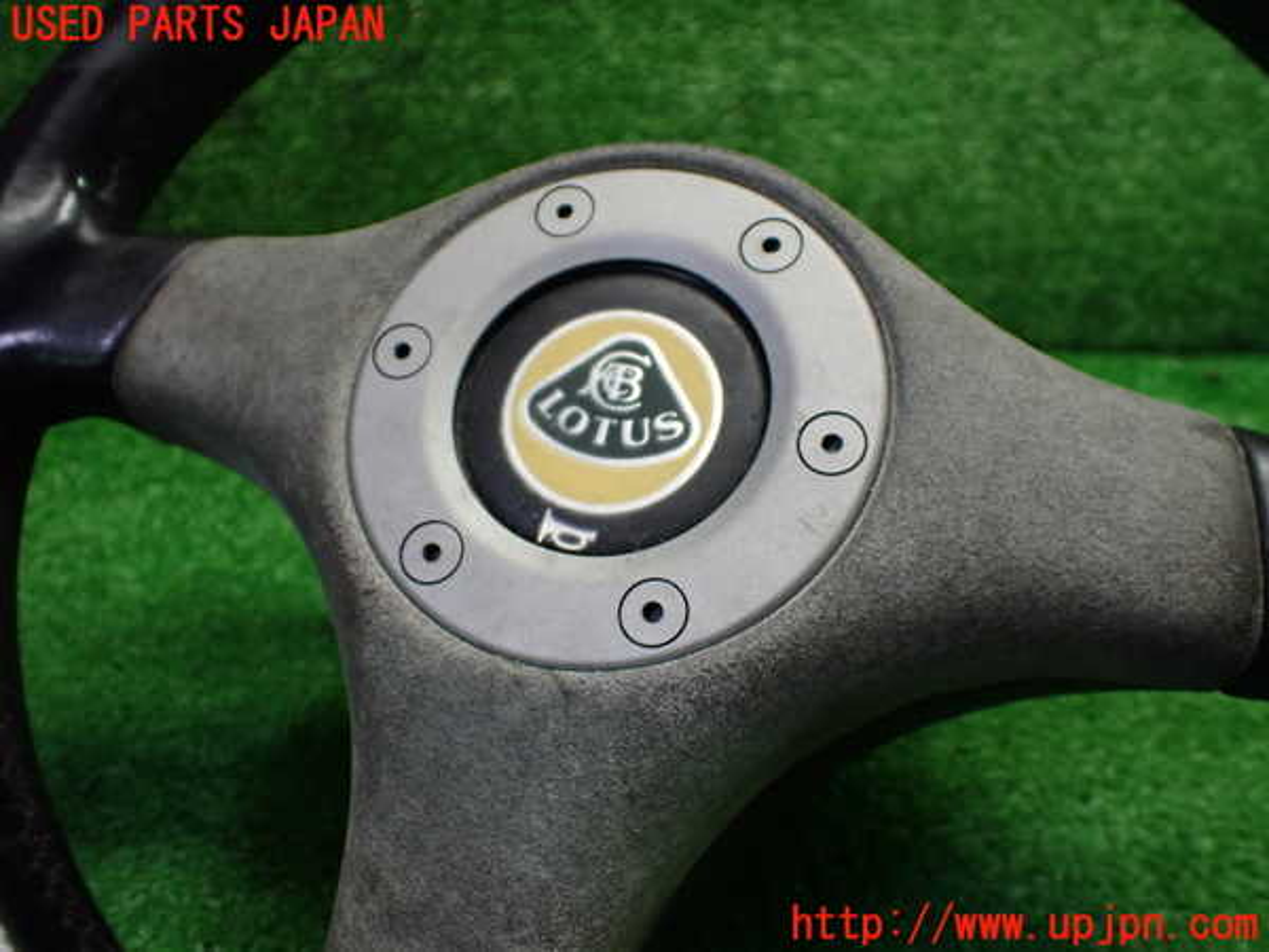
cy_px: 476
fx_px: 1100
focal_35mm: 30
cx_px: 634
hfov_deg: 60.0
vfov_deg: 46.8
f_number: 2.3
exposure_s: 1/125
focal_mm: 5.4
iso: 400
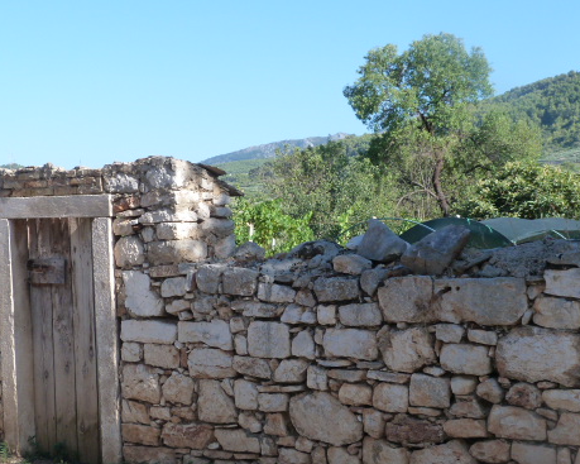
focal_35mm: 64
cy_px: 253
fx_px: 1098
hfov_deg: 29.5
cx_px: 230
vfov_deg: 23.8
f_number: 5
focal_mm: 8.5
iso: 125
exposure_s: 1/200
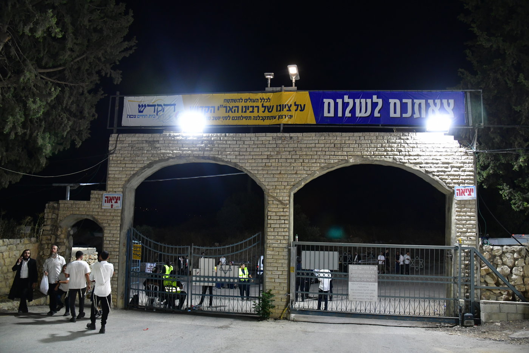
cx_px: 264
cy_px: 176
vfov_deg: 53.1
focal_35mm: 24
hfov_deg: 73.8
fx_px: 353
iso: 3200
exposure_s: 1/100
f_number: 5.6
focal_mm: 24
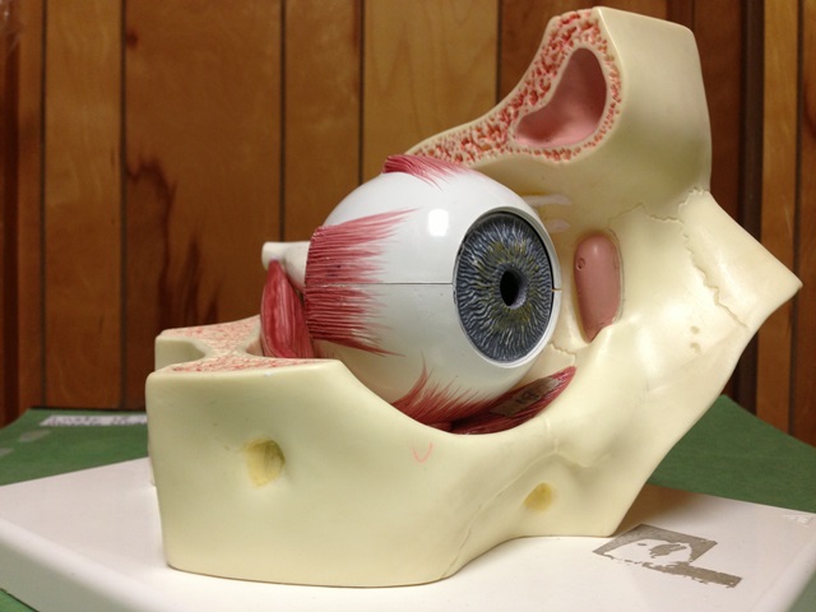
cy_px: 306
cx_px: 408
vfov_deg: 42.9
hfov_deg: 55.4
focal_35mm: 33
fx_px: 778
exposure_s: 1/20
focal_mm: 4.13
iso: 100
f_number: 2.4
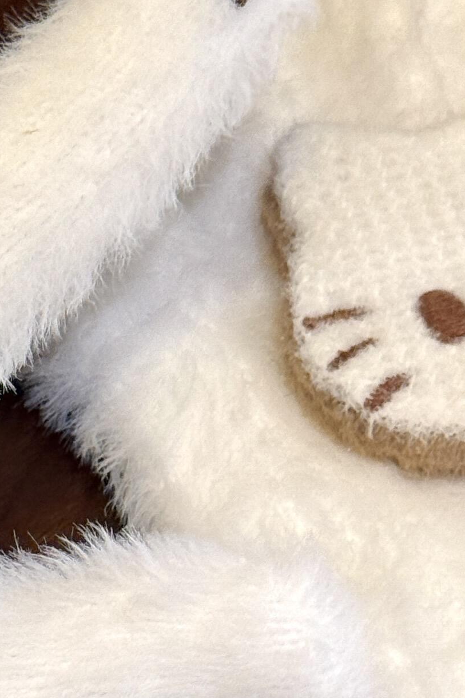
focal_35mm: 165
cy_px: 437
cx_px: 72
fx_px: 3198
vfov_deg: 12.4
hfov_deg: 8.3
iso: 160
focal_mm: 6.76
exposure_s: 1/50
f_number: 1.78
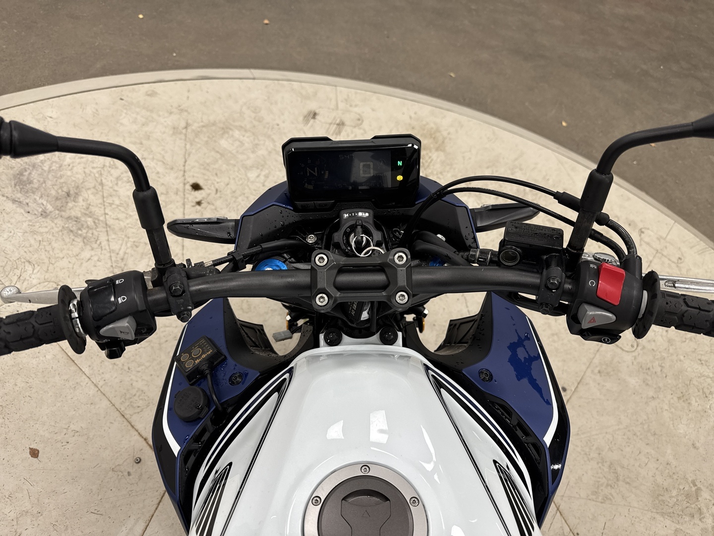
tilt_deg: -54.4
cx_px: 357
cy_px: 268
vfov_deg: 56.8
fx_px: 495
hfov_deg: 71.6
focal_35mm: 24
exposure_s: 1/100
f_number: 1.78
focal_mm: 6.76
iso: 125
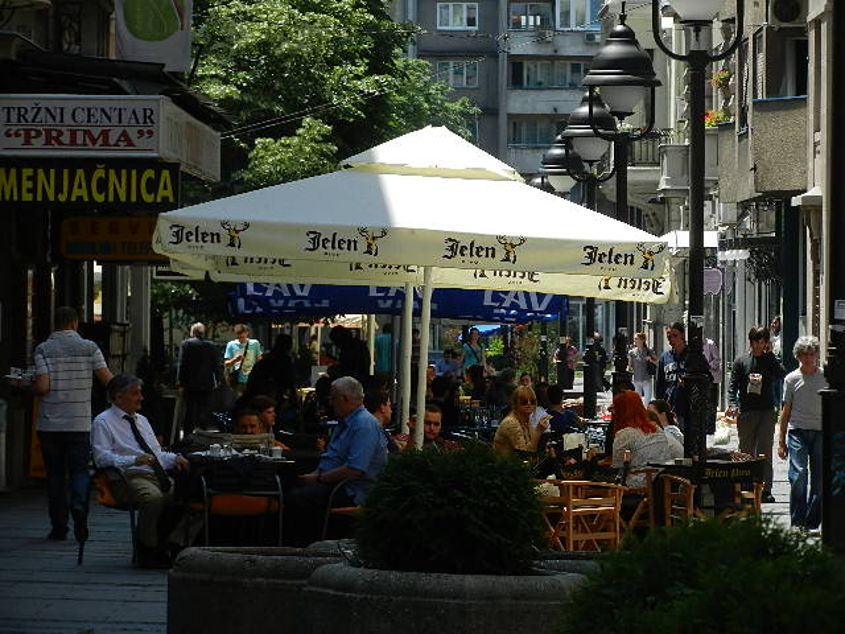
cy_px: 317
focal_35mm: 189
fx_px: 4614
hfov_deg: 10.5
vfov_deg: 7.9
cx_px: 422
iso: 160
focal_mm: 34
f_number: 5.3
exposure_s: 1/500
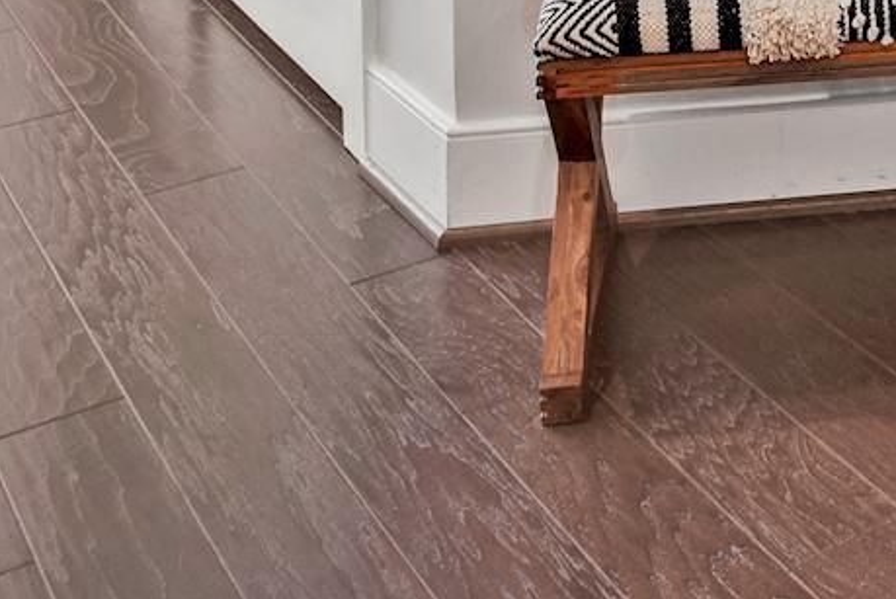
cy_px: -688
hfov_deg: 23.5
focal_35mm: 74
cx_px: 1228
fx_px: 1843
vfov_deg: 14.5
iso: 200
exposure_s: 1/5
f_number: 8
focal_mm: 17
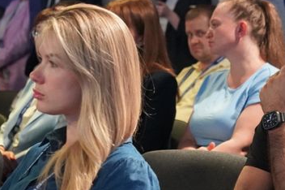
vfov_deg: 7.9
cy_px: 102
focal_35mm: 173
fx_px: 1368
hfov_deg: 11.9
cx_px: 196
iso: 8000
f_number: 4
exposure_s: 1/160
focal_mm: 58
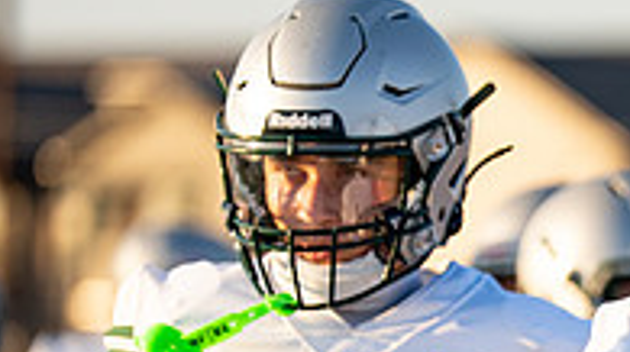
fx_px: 8624
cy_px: 469
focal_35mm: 517
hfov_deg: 4.2
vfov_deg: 2.3
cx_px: 847
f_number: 2.8
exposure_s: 1/2000
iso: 250
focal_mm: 153
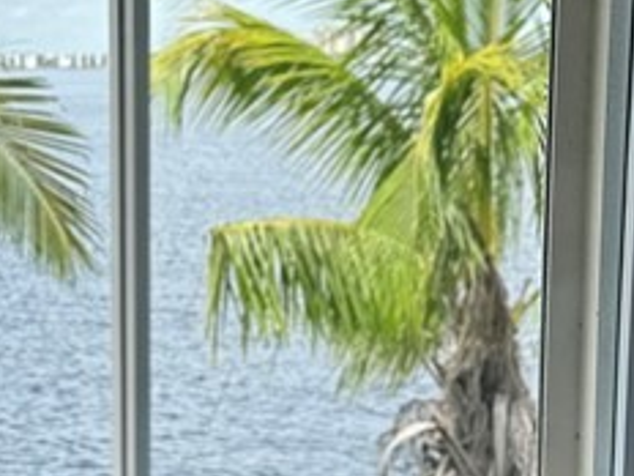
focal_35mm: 106
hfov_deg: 18.3
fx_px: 1941
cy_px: 367
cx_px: 71
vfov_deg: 13.9
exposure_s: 1/1587
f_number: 1.78
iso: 80
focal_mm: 6.86
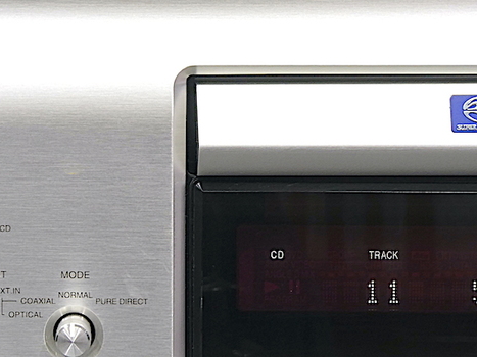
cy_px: 196
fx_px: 2549
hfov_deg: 10.6
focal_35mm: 185
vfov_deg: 8.0
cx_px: 17
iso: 100
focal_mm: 16.1
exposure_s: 1/2
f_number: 8
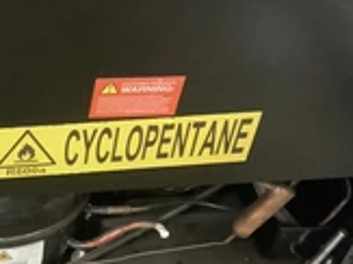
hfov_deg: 24.9
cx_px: 30
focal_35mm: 76
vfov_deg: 19.3
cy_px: 110
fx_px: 774
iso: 800
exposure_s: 1/20
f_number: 2.4
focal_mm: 3.3
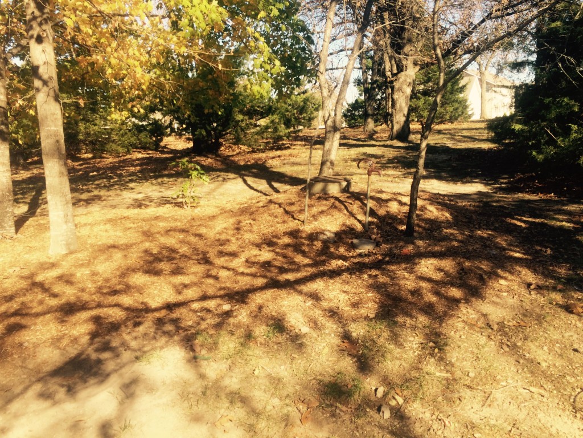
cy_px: 219
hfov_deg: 61.7
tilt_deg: -9.3
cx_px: 292
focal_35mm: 29
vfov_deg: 48.2
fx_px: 488
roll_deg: +2.3
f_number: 2.2
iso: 32
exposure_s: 1/707
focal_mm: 4.15
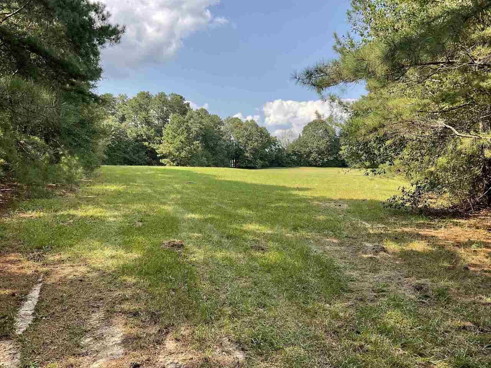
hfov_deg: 61.7
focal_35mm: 29
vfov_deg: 48.2
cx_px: 246
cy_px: 184
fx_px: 411
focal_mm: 3
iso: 16
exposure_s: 1/855
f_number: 1.8
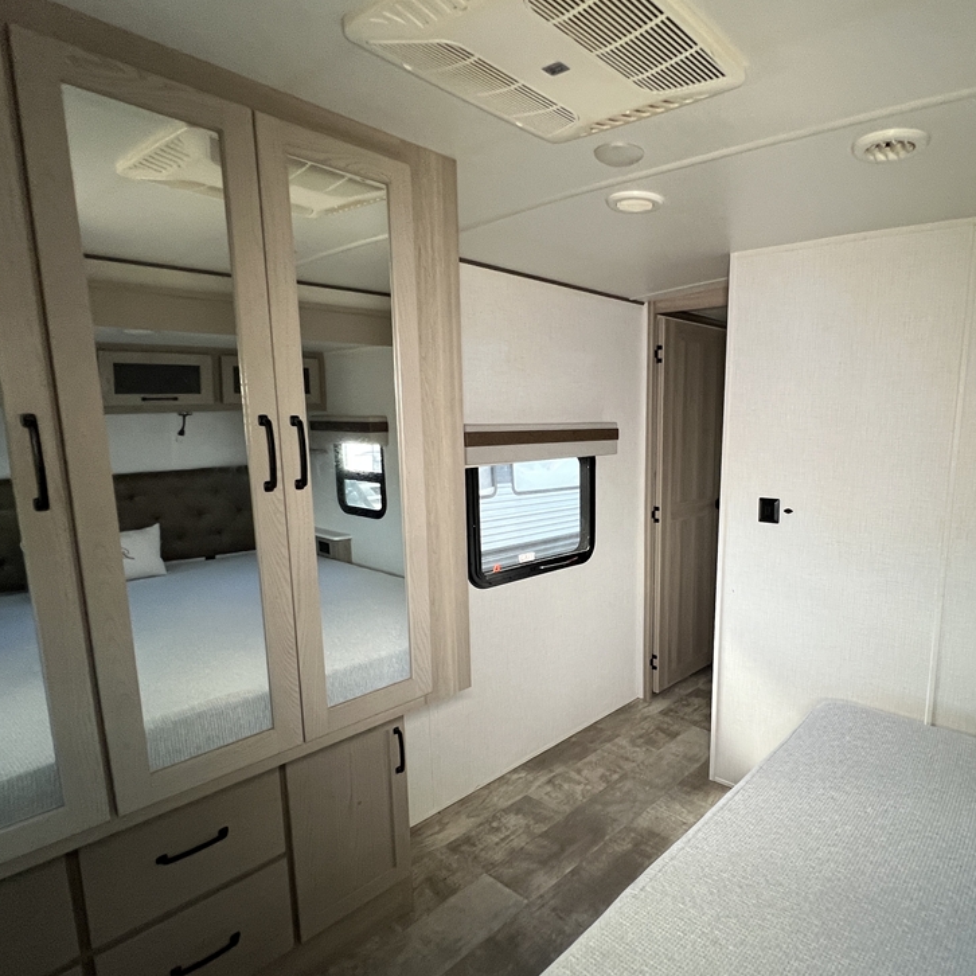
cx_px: 639
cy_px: 530
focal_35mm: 19
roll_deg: +1.4
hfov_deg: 75.6
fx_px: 606
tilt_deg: -10.8
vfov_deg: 77.5
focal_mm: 1.57
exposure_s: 1/99
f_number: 1.8
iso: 160
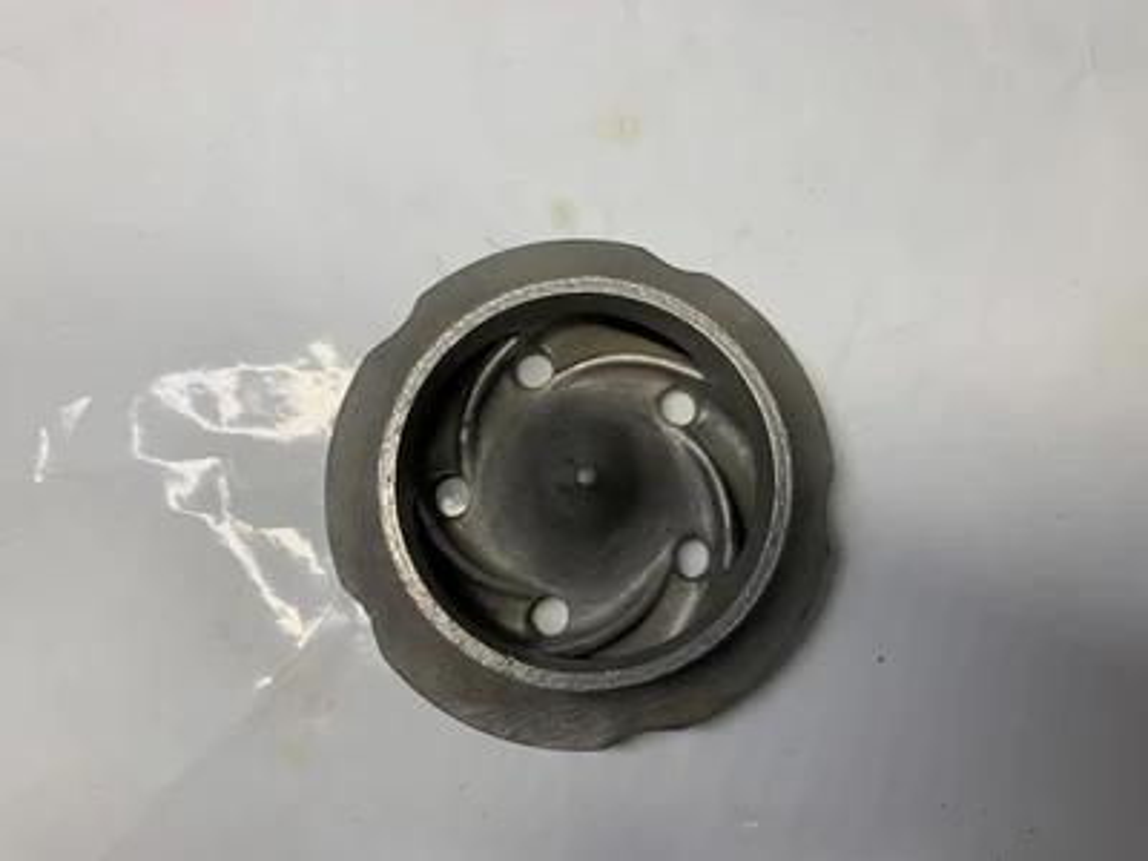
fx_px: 862
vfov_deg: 53.1
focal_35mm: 26
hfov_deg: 67.3
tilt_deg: -81.5
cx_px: 574
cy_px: 430
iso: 32
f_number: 1.8
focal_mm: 4.25
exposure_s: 1/121
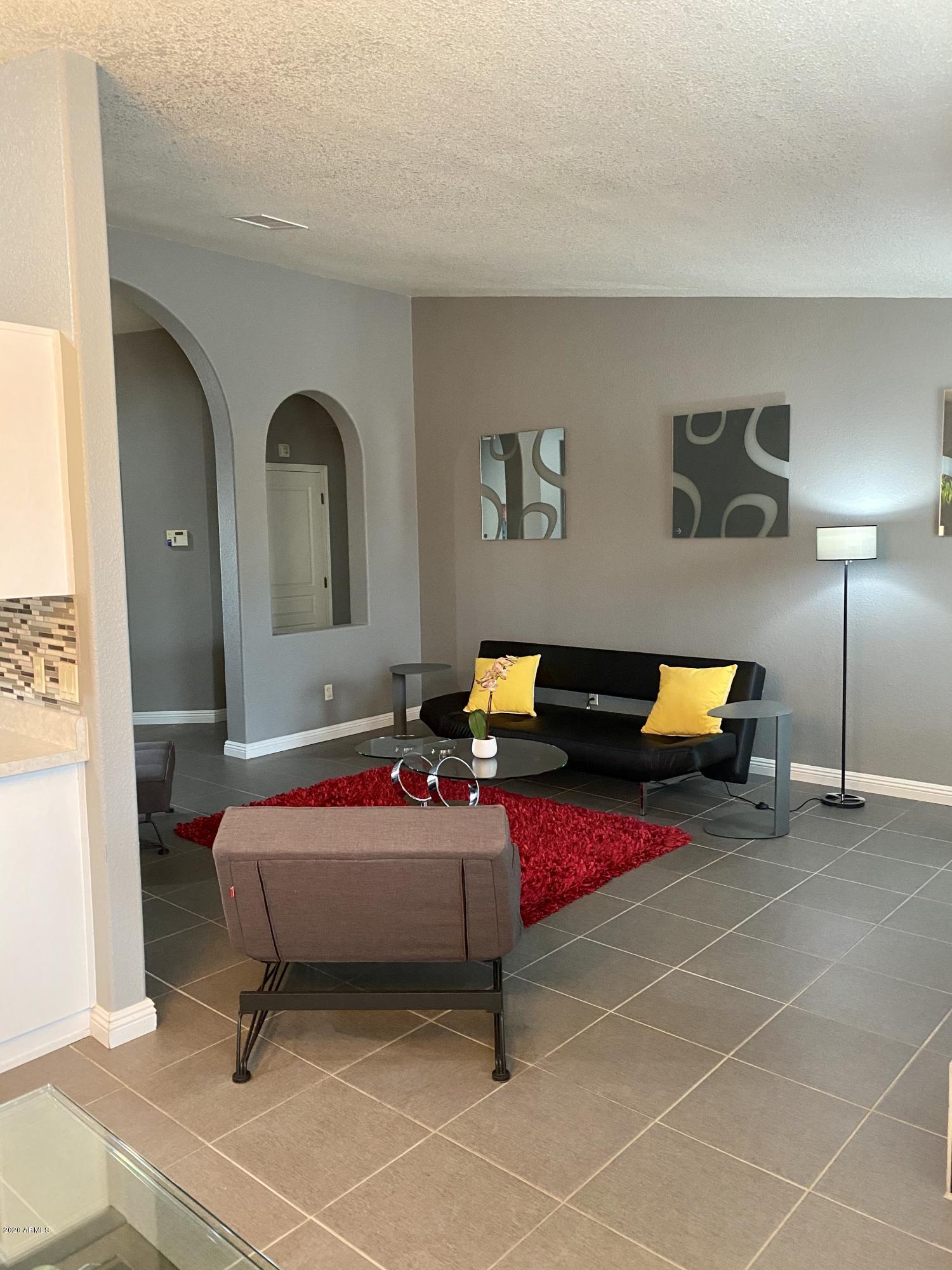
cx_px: 476
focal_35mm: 26
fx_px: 953
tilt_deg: -4.7
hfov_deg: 53.1
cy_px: 635
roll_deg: +0.6
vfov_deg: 67.3
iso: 400
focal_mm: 4.25
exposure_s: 1/60
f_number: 1.8
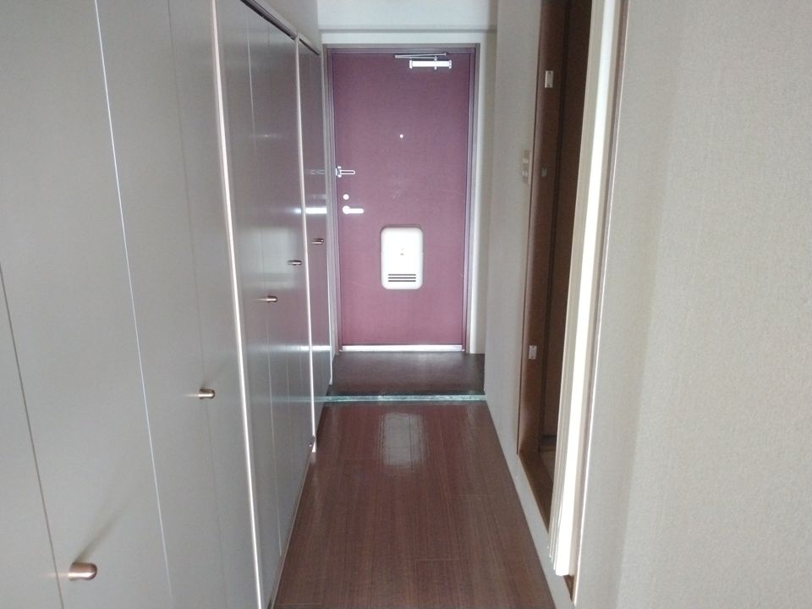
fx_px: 633
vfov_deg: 51.4
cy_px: 304
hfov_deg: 65.3
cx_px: 406
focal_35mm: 27
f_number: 1.8
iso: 800
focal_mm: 3.61
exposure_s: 1/20
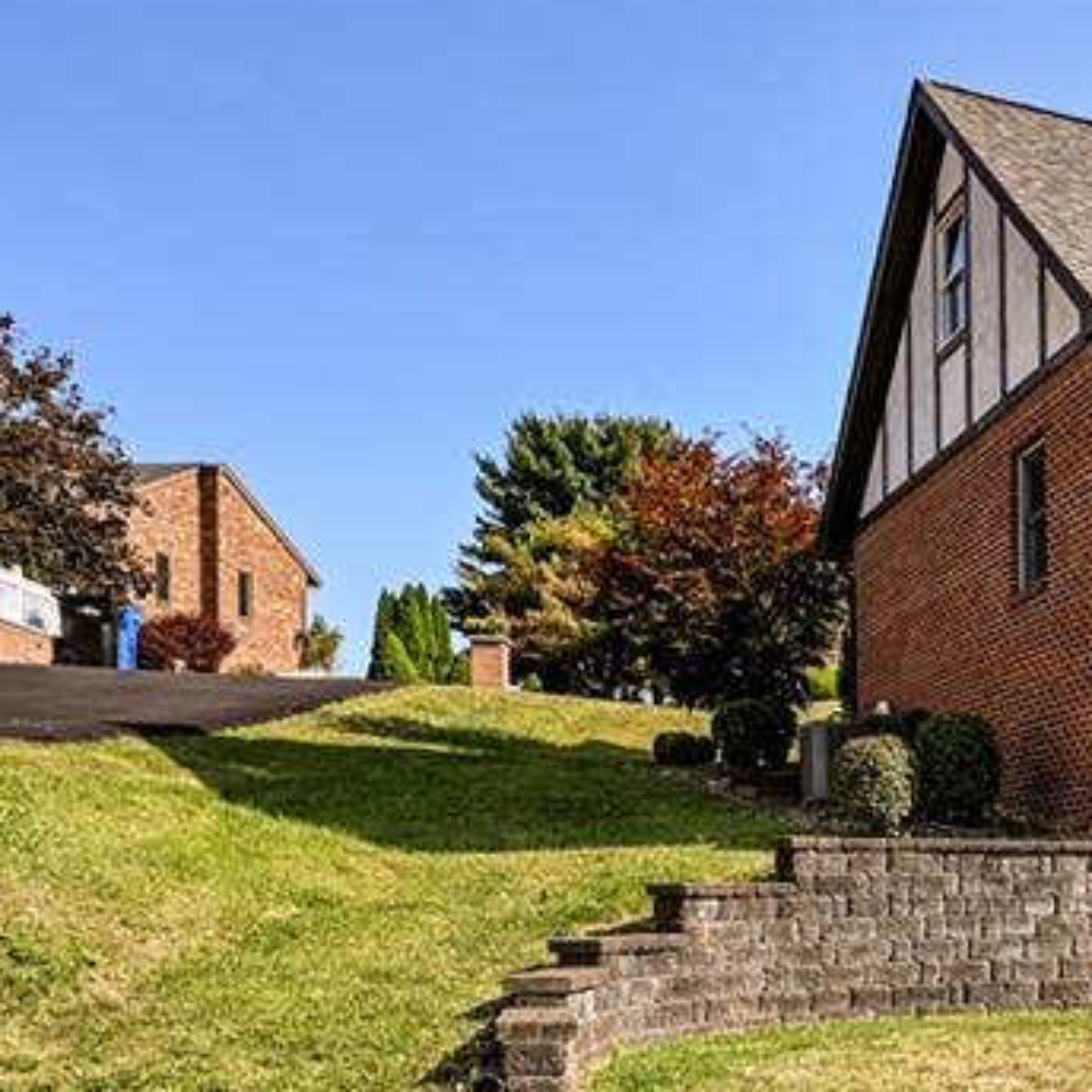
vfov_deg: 37.7
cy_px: 884
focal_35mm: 43
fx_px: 1535
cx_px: 1286
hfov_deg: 32.8
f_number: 9
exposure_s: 1/200
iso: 125
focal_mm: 17
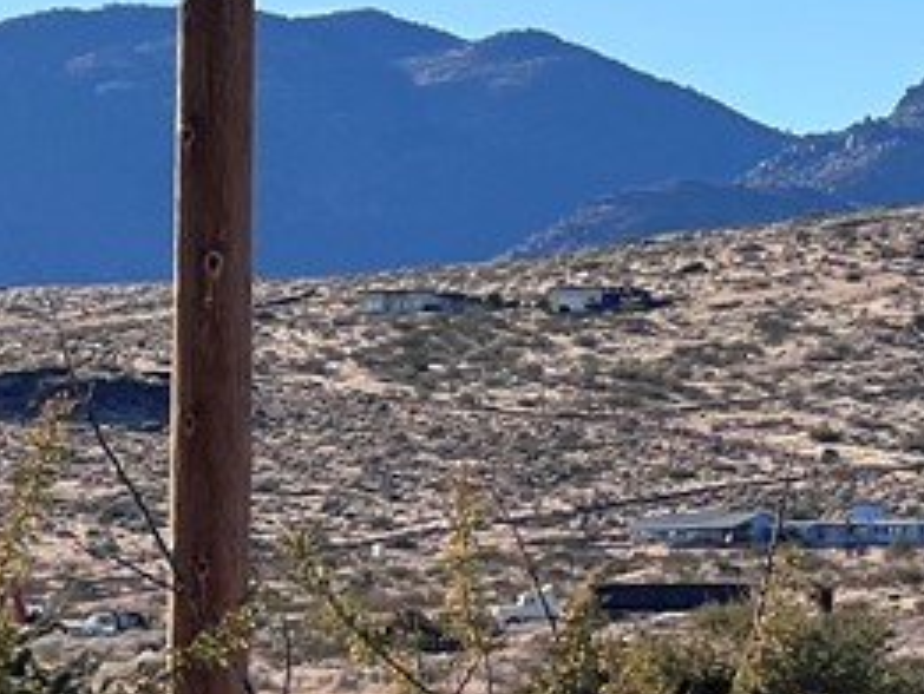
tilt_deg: +6.5
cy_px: 4
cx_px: 1175
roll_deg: -2.0
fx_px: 8065
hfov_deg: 6.5
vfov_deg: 4.9
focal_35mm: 302
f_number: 2.8
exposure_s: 1/1054
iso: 32
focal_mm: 9
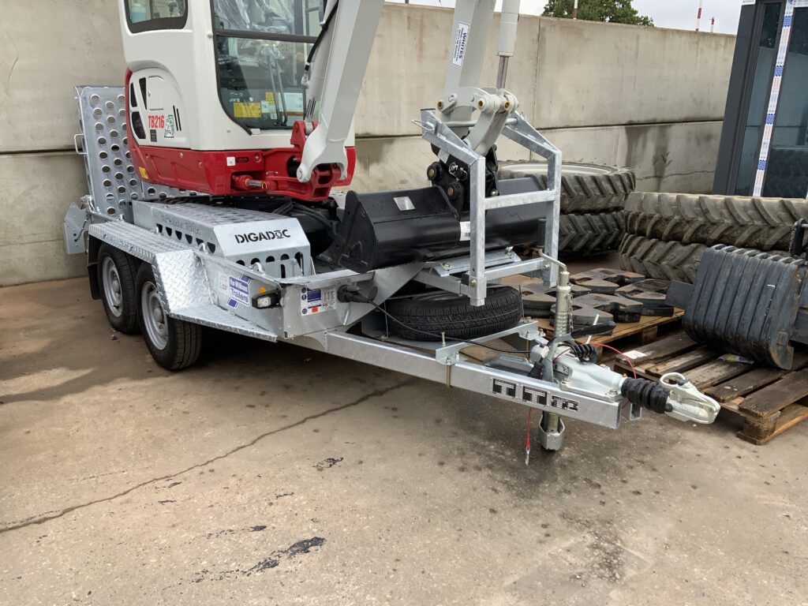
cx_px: 404
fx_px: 677
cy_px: 303
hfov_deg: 61.7
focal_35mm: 29
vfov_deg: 48.2
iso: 16
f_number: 1.8
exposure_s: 1/400
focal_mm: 3
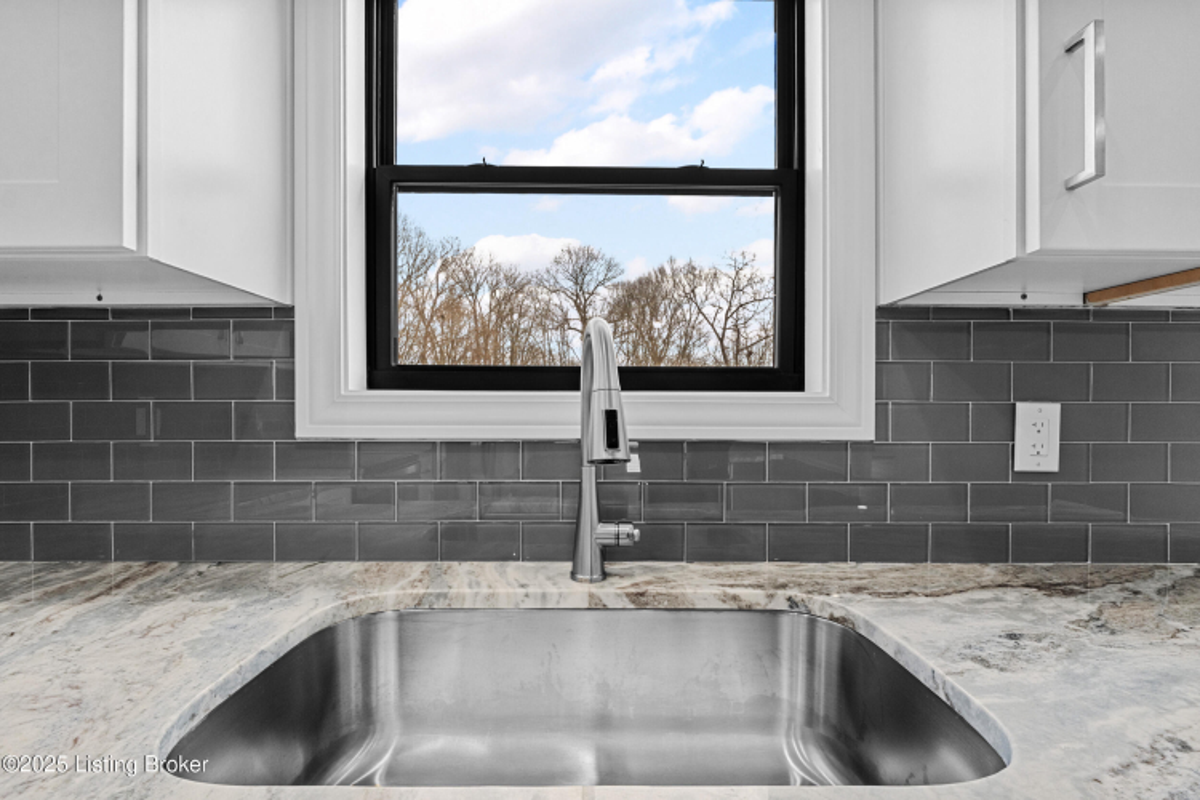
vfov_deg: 77.3
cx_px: 600
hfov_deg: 100.4
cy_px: 400
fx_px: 500
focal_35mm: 15
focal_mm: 10
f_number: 10
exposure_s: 1/15
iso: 400
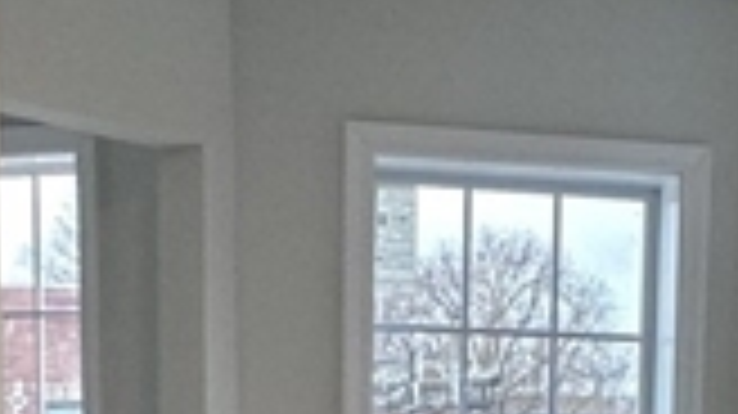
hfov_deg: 22.3
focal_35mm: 95
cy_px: 706
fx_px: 1858
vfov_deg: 11.9
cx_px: 549
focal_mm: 2.22
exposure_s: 1/120
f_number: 2.2
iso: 100
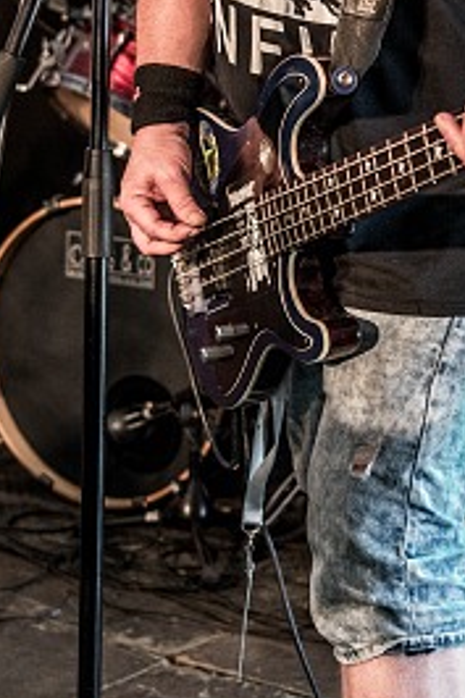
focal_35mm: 103
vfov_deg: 19.8
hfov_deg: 13.2
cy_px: 213
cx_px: 398
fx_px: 1998
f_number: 3.5
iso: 500
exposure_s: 1/125
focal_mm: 38
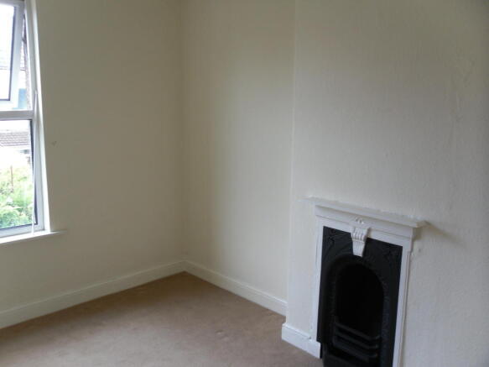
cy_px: 184
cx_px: 244
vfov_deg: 40.7
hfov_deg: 52.6
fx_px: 494
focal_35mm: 35
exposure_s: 1/45
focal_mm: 6.3
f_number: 3.5
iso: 100
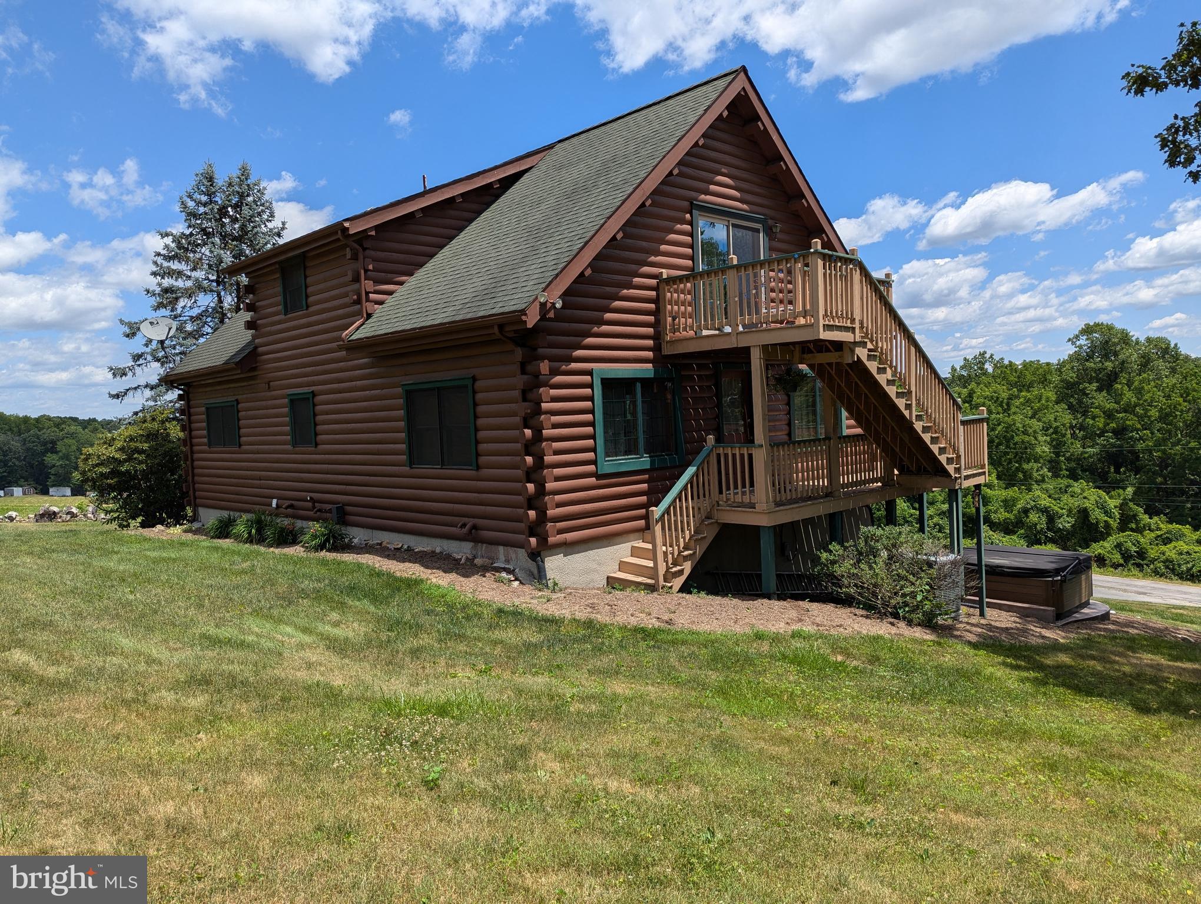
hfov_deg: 71.5
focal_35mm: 24
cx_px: 600
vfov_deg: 56.9
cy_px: 452
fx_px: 834
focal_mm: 6.81
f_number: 1.85
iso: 42
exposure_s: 1/2137
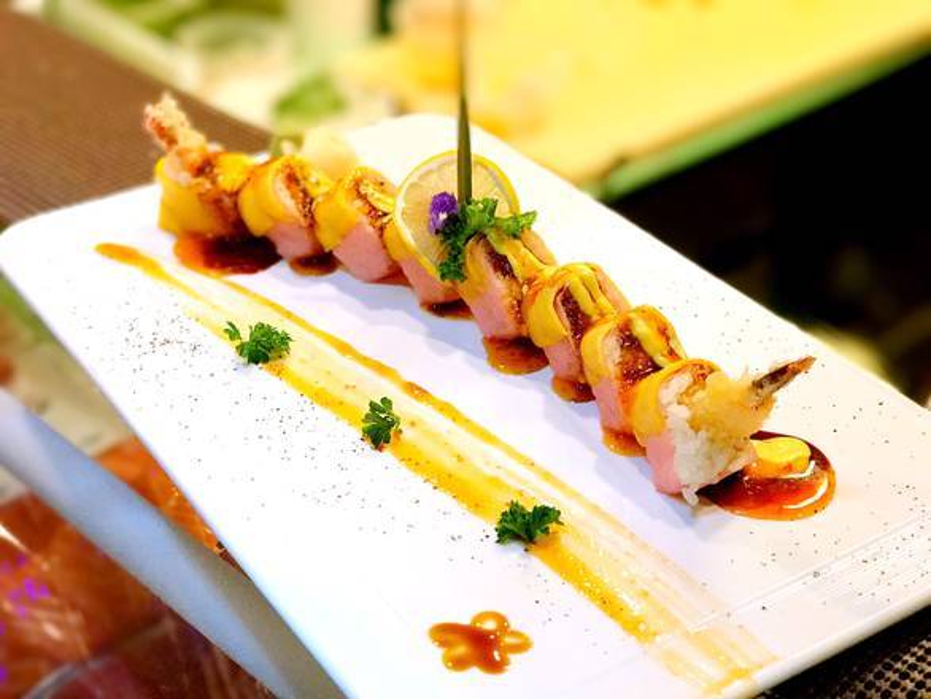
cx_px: 466
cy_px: 350
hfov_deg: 33.8
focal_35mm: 57
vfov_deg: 25.7
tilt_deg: -33.9
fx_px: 1534
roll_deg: +0.6
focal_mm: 6.6
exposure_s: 1/60
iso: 250
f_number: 2.8
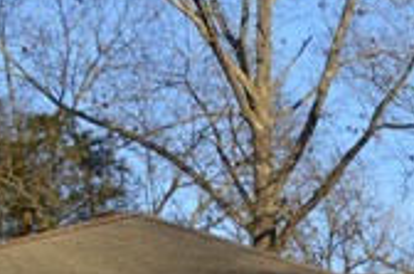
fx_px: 2007
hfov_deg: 11.6
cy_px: 546
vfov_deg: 7.5
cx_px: 453
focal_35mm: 175
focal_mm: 26
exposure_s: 1/160
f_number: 6.3
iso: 100
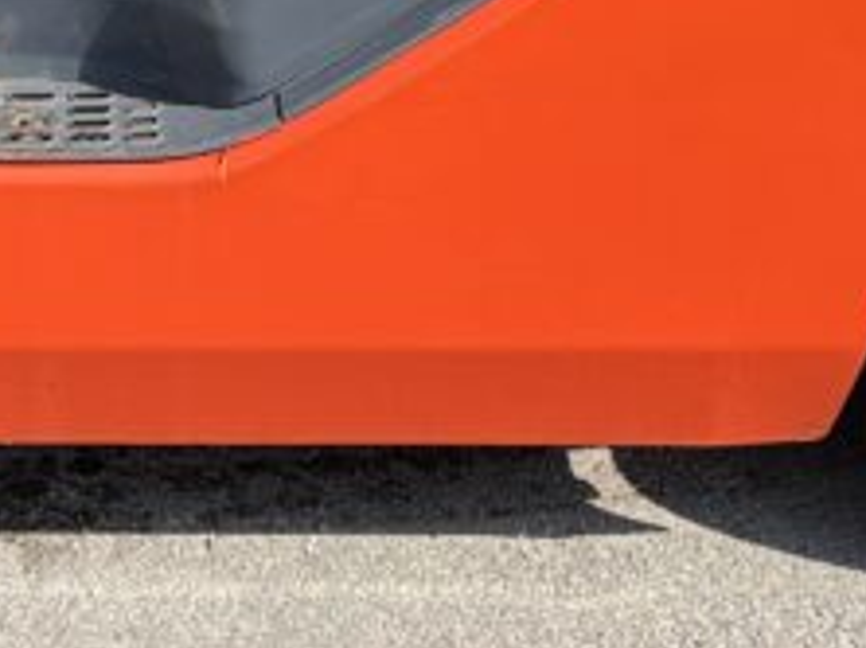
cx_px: 137
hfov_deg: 16.3
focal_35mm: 120
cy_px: -648
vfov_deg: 11.2
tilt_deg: -10.2
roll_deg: +0.0
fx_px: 2999
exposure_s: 1/1550
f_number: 1.6
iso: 50
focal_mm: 5.96
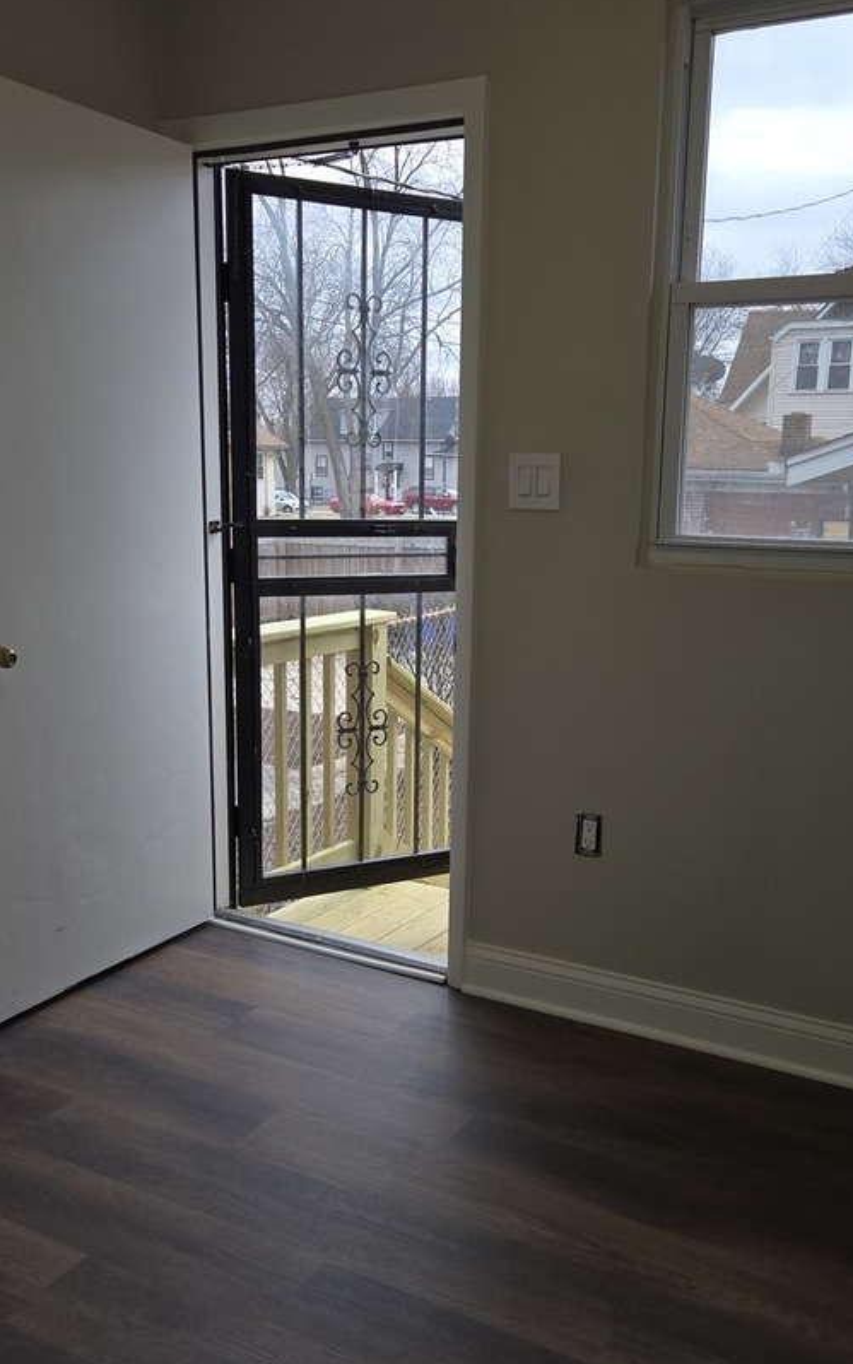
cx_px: 472
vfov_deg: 58.1
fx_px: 1227
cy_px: 720
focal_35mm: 33
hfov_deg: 38.3
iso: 25
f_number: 1.8
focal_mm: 5.4
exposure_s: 1/144
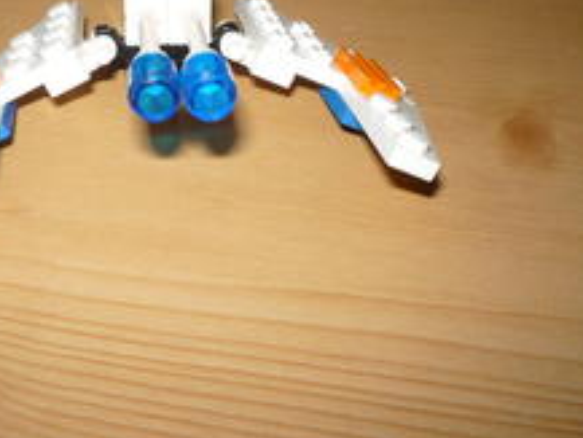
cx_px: 159
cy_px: 78
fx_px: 893
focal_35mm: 53
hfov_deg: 35.5
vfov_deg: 26.9
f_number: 4
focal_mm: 5.2
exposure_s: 1/30
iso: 100
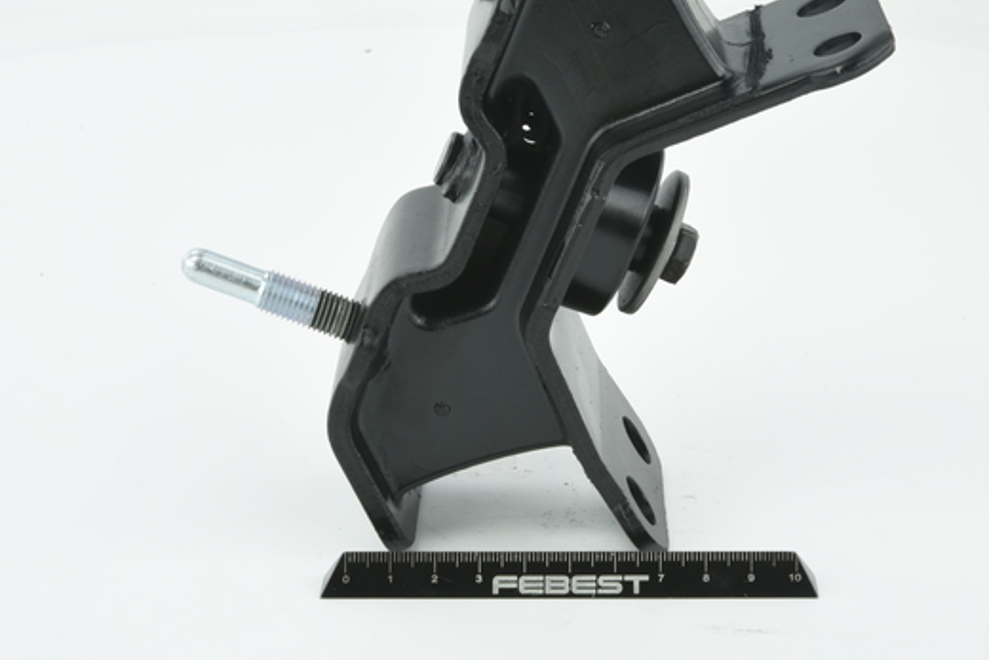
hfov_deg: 24.4
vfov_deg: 16.4
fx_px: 2281
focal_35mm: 83
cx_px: 571
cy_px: 238
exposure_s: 1/2.5
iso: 64
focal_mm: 60
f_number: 29
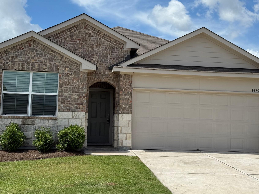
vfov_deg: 25.2
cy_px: 85
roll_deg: -1.7
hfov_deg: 33.2
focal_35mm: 58
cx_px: 132
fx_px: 434
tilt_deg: +5.8
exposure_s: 1/7143
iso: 64
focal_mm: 6.76
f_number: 1.78
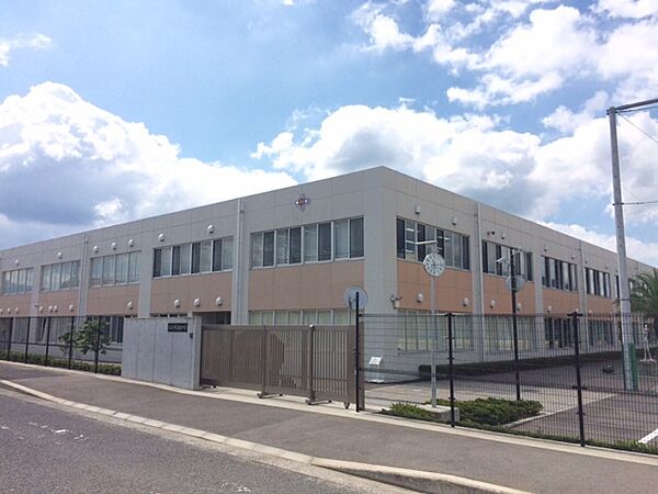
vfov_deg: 48.2
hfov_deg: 61.7
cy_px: 247
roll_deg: -1.2
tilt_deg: +7.0
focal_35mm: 29
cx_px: 329
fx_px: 551
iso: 40
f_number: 2.2
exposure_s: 1/4566
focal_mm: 4.15
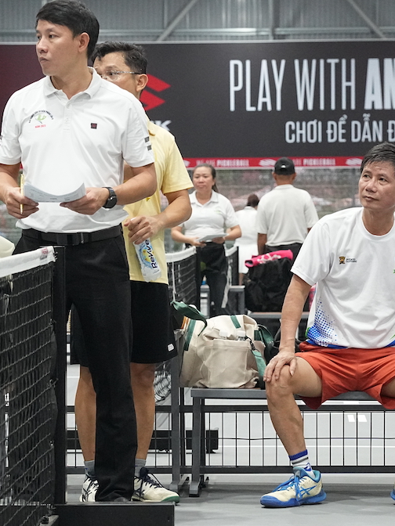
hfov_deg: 9.1
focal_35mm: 164
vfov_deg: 12.0
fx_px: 2495
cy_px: 262
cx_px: 215
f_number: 5.6
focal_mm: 74.7
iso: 6400
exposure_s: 1/400
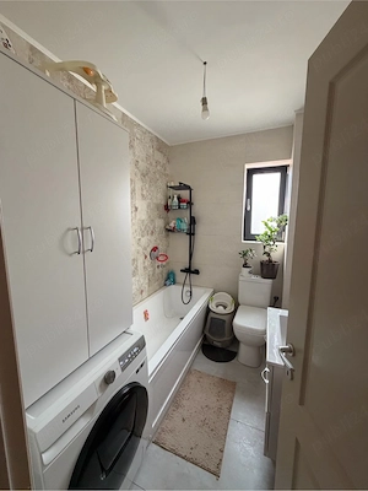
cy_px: 246
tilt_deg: -7.6
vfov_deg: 102.1
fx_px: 198
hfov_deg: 85.7
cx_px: 184
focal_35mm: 14
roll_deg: -0.6
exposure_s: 1/60
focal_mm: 2.22
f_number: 2.2
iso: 320
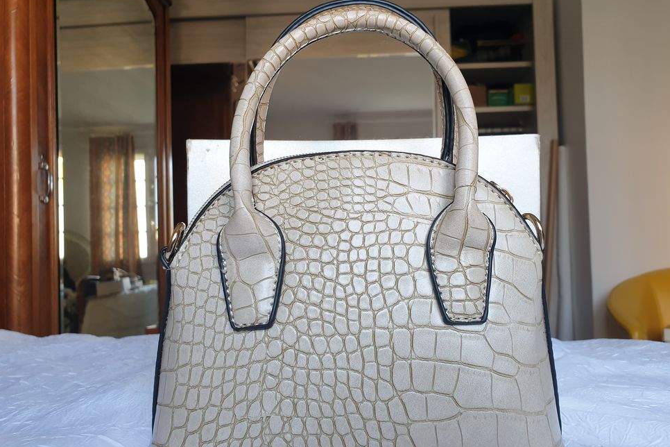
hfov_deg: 65.5
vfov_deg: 46.4
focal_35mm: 28
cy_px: 232
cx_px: 343
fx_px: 521
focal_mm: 4.3
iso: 125
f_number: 2.4
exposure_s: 1/50
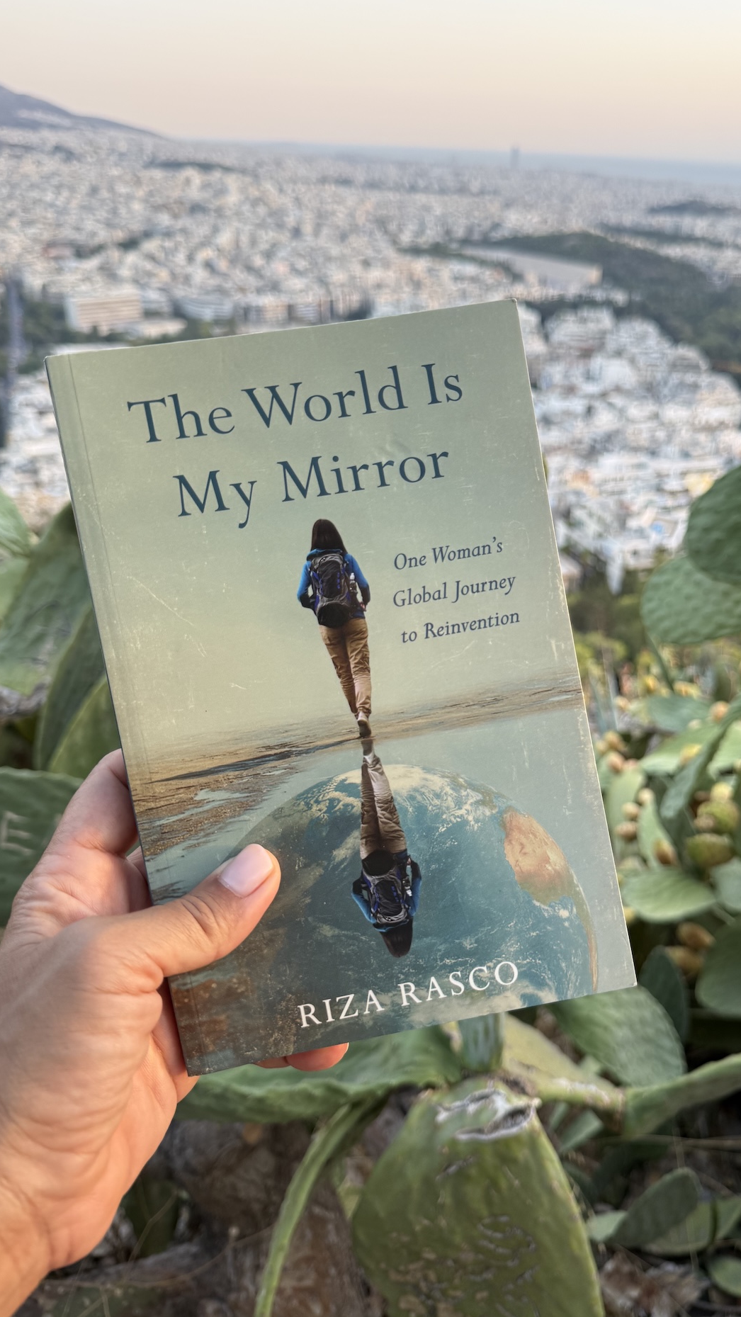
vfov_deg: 69.8
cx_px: 473
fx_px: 943
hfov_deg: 42.5
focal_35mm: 27
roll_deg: -3.1
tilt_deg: -26.9
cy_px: 645
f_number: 1.78
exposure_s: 1/289
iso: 100
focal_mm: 6.76
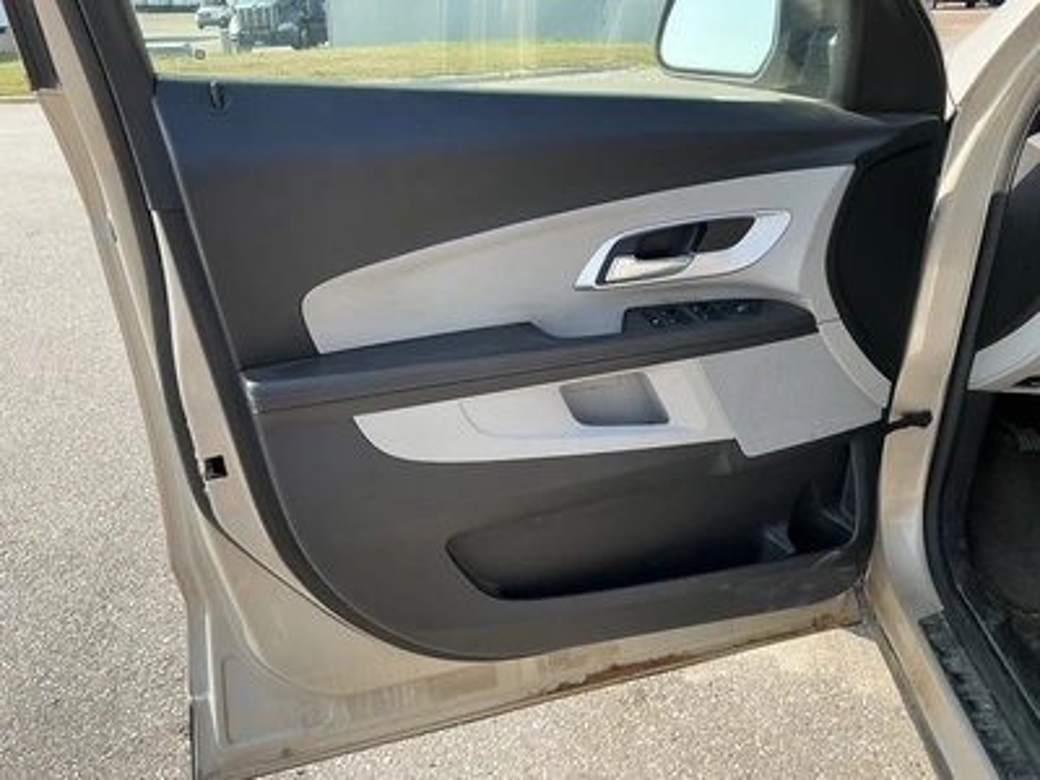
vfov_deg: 49.7
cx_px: 520
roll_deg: +2.8
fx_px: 841
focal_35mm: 28
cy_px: 390
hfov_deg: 63.4
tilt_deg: -23.2
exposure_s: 1/370
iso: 25
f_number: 1.8
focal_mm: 3
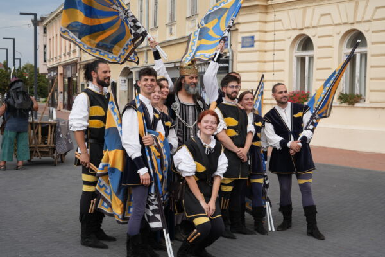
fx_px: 620
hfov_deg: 34.5
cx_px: 192
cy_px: 128
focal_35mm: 58
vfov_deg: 23.4
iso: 100
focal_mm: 58
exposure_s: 1/100
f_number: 6.3
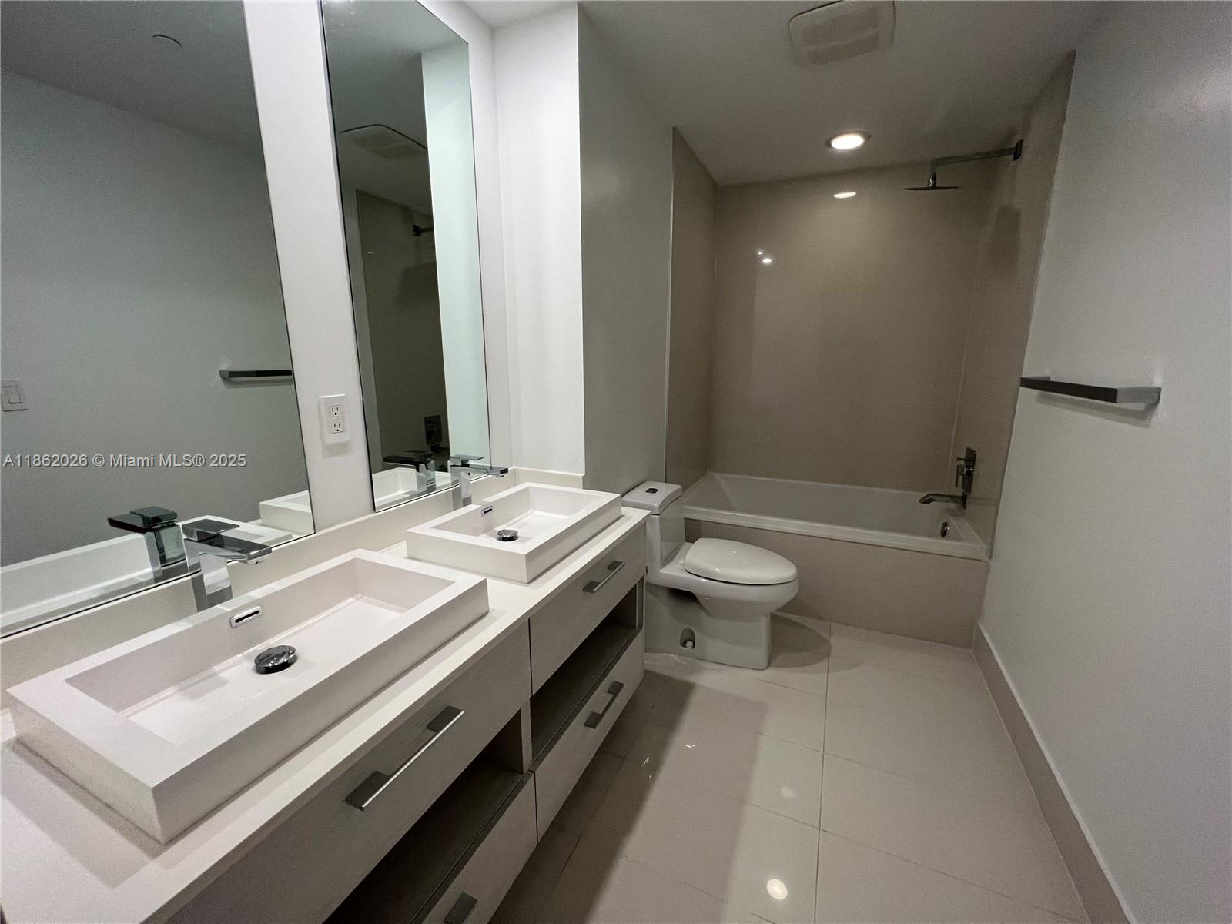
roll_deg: +0.2
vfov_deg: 89.9
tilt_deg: -13.0
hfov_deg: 106.2
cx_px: 616
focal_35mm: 13
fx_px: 463
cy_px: 462
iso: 200
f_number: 1.8
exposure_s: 1/120
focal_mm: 1.57
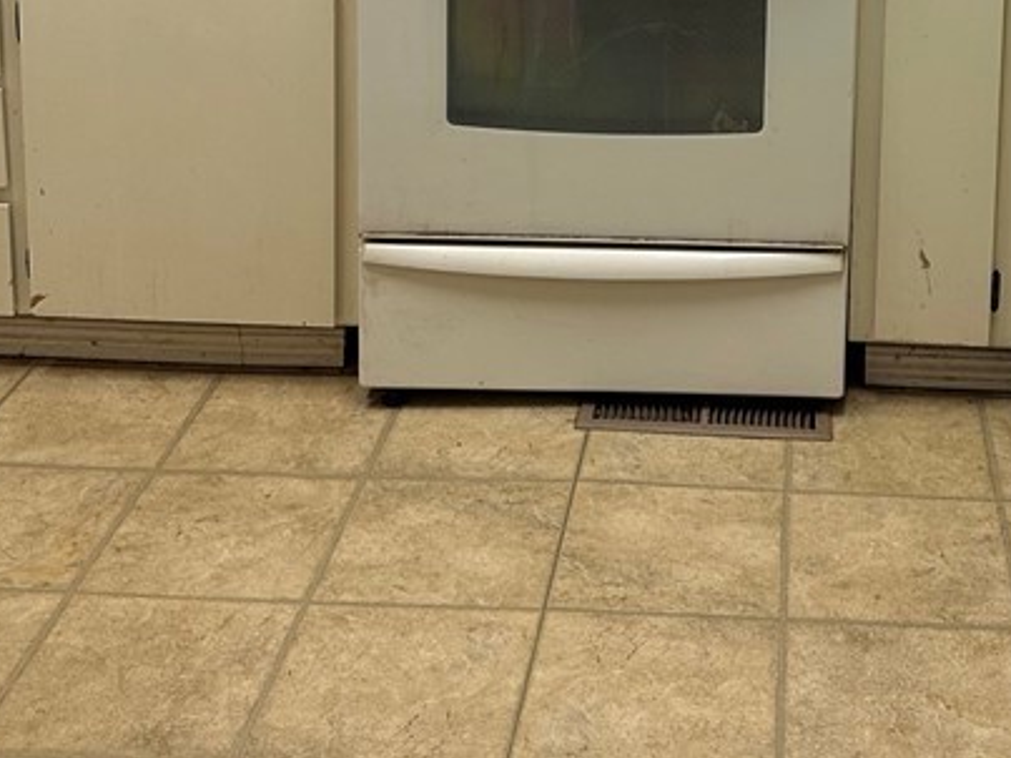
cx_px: 768
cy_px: -123
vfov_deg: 22.4
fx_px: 1781
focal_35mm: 61
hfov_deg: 31.1
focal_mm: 6.86
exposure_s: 1/120
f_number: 1.78
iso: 160
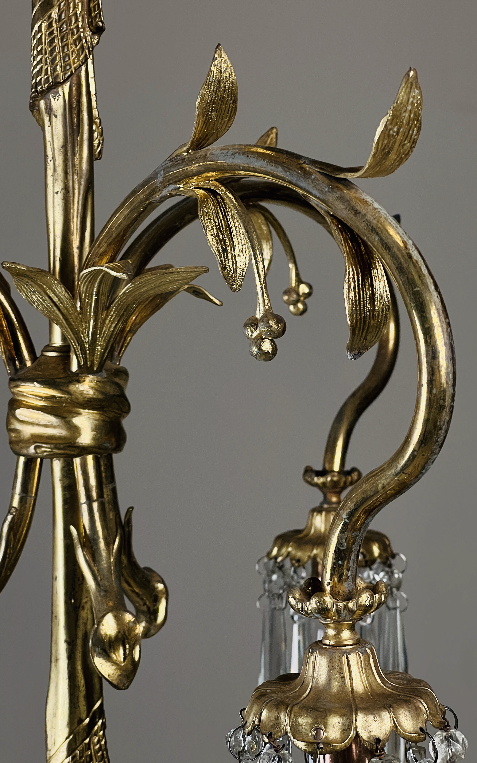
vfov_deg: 25.2
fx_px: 1706
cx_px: 218
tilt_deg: -5.0
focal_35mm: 82
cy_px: 382
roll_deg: +1.5
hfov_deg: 15.9
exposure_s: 1/99
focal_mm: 9
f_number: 2.8
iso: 200
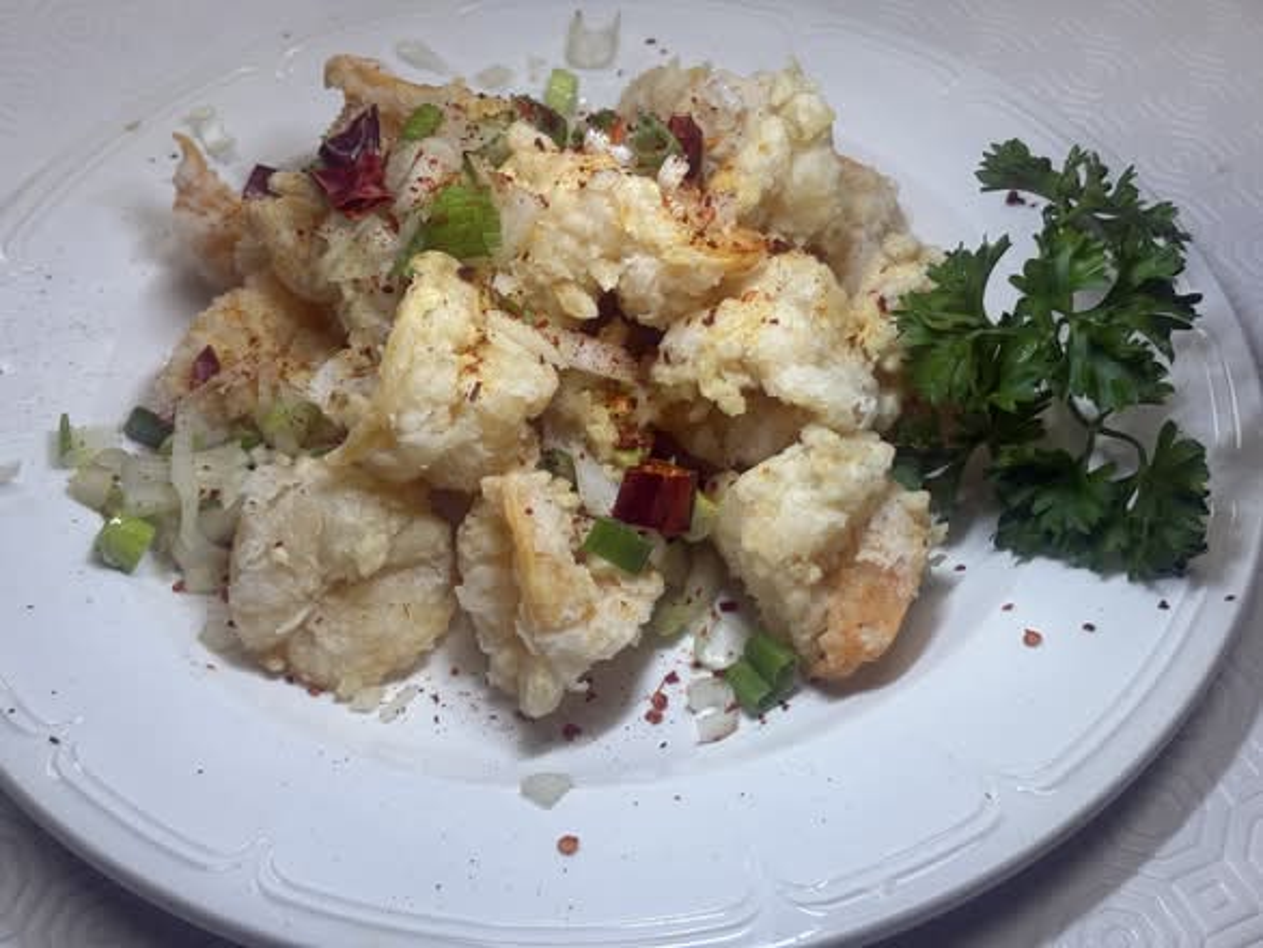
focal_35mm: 52
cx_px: 632
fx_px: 1898
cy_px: 474
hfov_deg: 36.8
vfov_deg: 28.1
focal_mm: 5.96
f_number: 1.6
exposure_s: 1/120
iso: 32
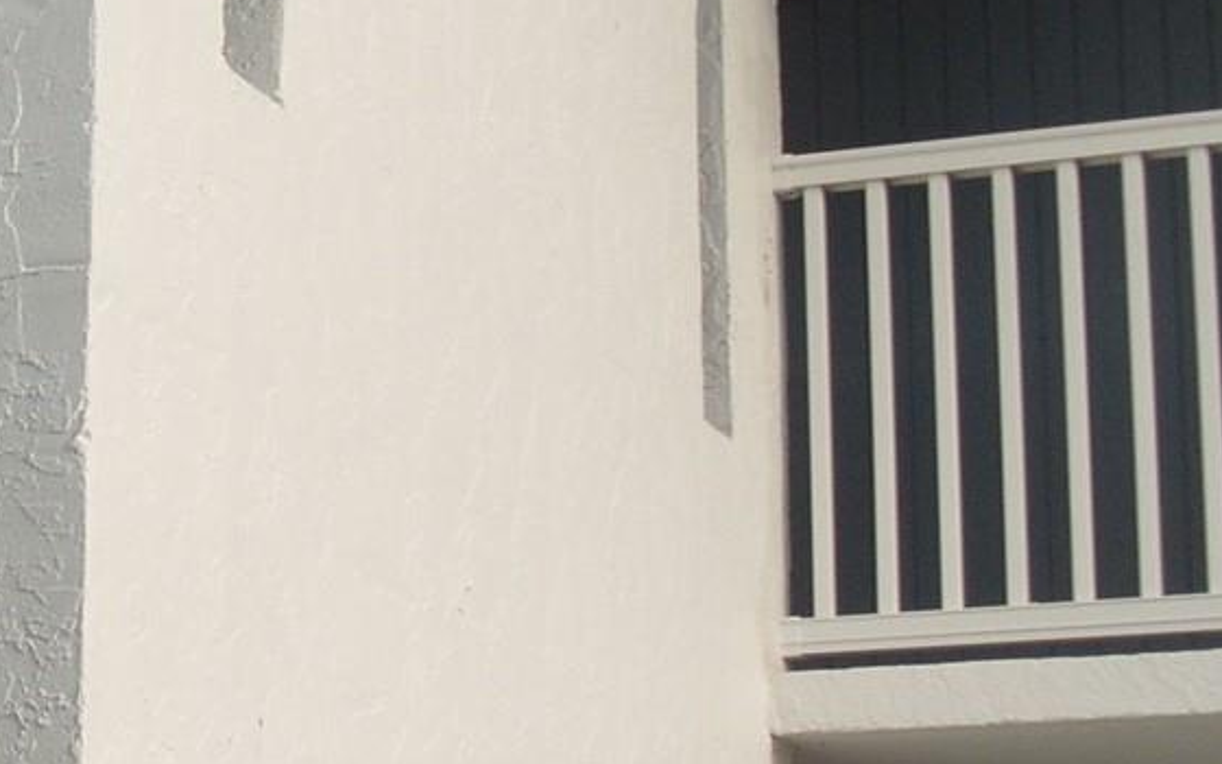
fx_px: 3530
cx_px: -292
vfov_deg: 12.3
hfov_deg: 18.5
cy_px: 506
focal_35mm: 106
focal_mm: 7.8
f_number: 2.8
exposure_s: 1/1500
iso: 80
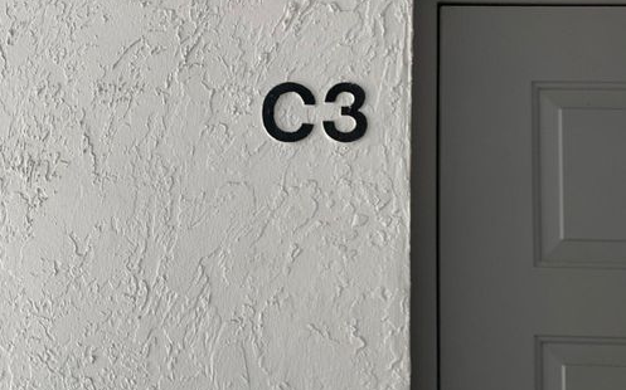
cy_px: 213
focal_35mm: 37
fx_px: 631
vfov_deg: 34.4
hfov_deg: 52.8
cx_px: 312
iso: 100
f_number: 1.8
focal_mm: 4.25
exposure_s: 1/65
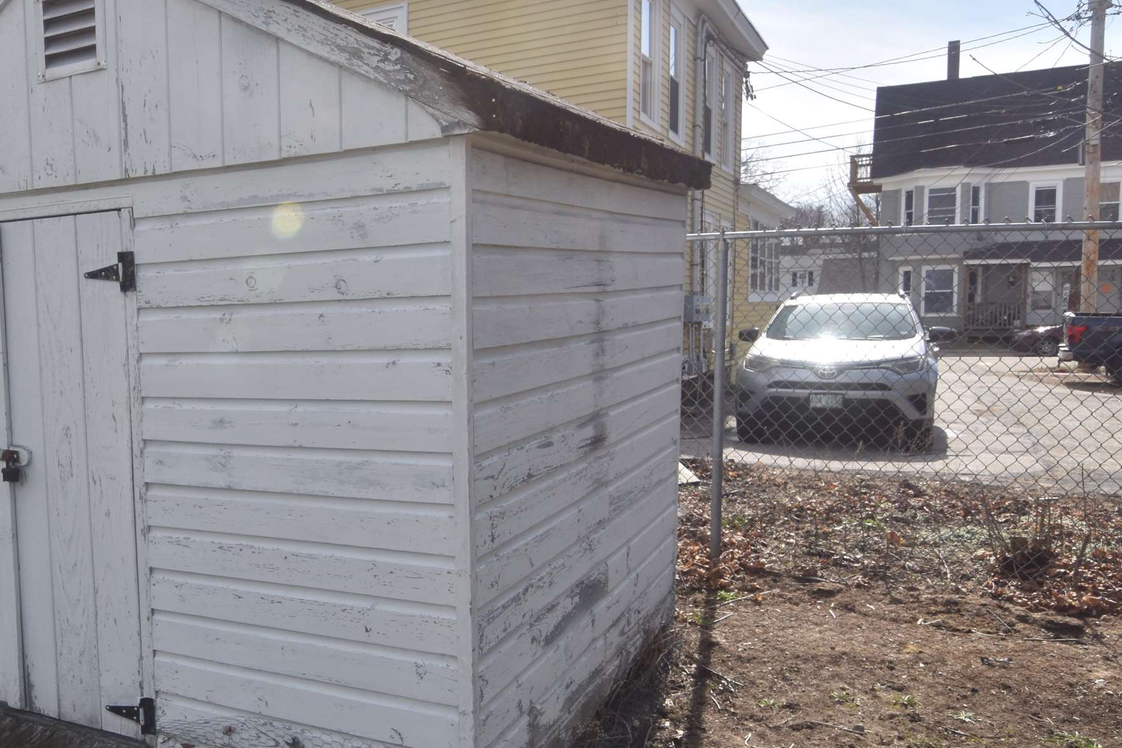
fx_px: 1055
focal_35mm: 34
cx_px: 204
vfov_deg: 39.0
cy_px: 373
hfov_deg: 52.0
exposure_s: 1/125
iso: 100
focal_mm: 13
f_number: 11
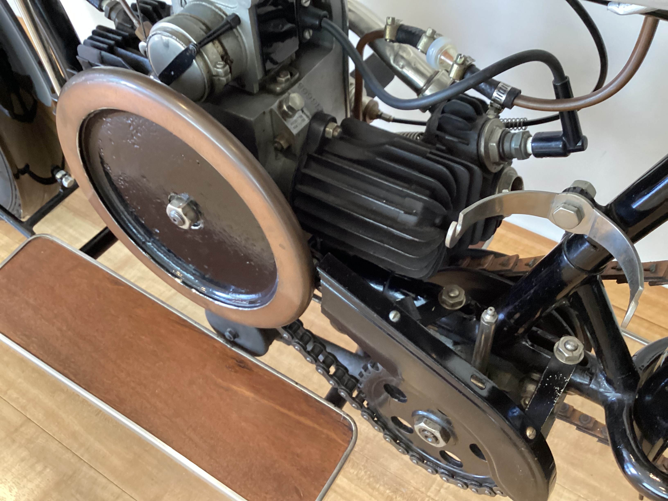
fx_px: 598
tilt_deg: -51.5
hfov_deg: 58.4
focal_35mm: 31
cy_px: 250
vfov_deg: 45.4
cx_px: 334
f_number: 2.4
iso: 400
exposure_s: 1/30
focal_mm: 3.3
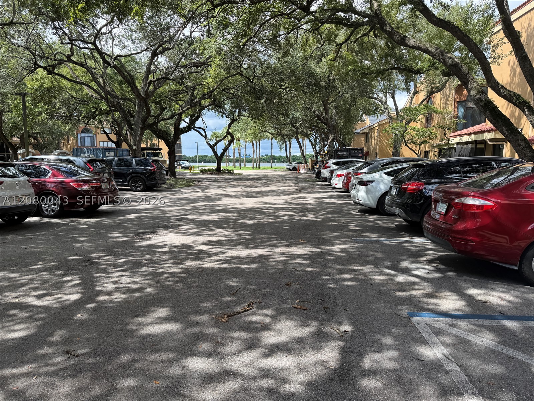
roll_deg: +0.0
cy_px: 200
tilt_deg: -7.3
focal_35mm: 24
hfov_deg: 71.6
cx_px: 267
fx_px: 370
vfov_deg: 56.8
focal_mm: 6.76
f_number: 1.78
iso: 80
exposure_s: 1/1139
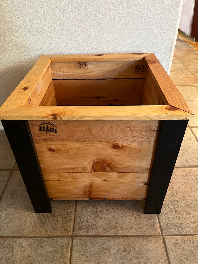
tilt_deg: -37.2
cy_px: 132
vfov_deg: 67.3
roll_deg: +3.3
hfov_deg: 53.1
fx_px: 198
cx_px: 99
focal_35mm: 26
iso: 400
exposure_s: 1/40
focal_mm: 5.1
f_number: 1.6
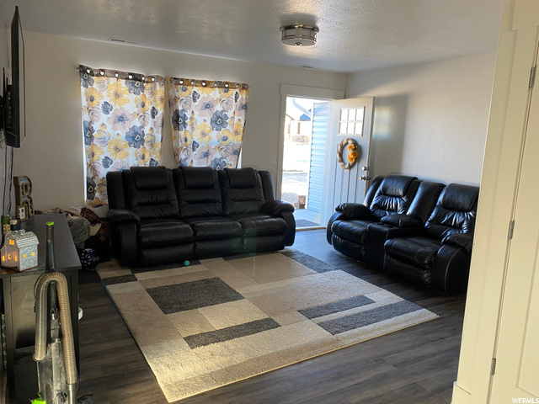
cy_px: 202
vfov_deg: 53.1
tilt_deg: -9.0
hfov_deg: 67.3
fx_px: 405
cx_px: 270
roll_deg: -2.7
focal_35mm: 26
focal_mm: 4.25
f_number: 1.8
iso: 125
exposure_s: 1/91
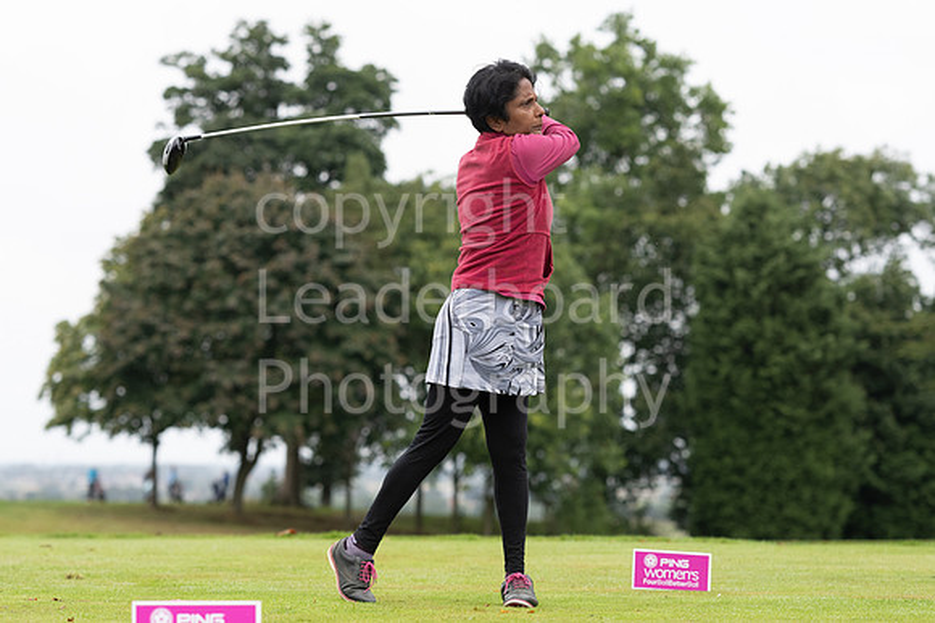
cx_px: 468
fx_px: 3296
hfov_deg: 16.1
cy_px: 312
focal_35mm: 127
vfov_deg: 10.8
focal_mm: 85
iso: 500
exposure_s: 1/2000
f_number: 3.2
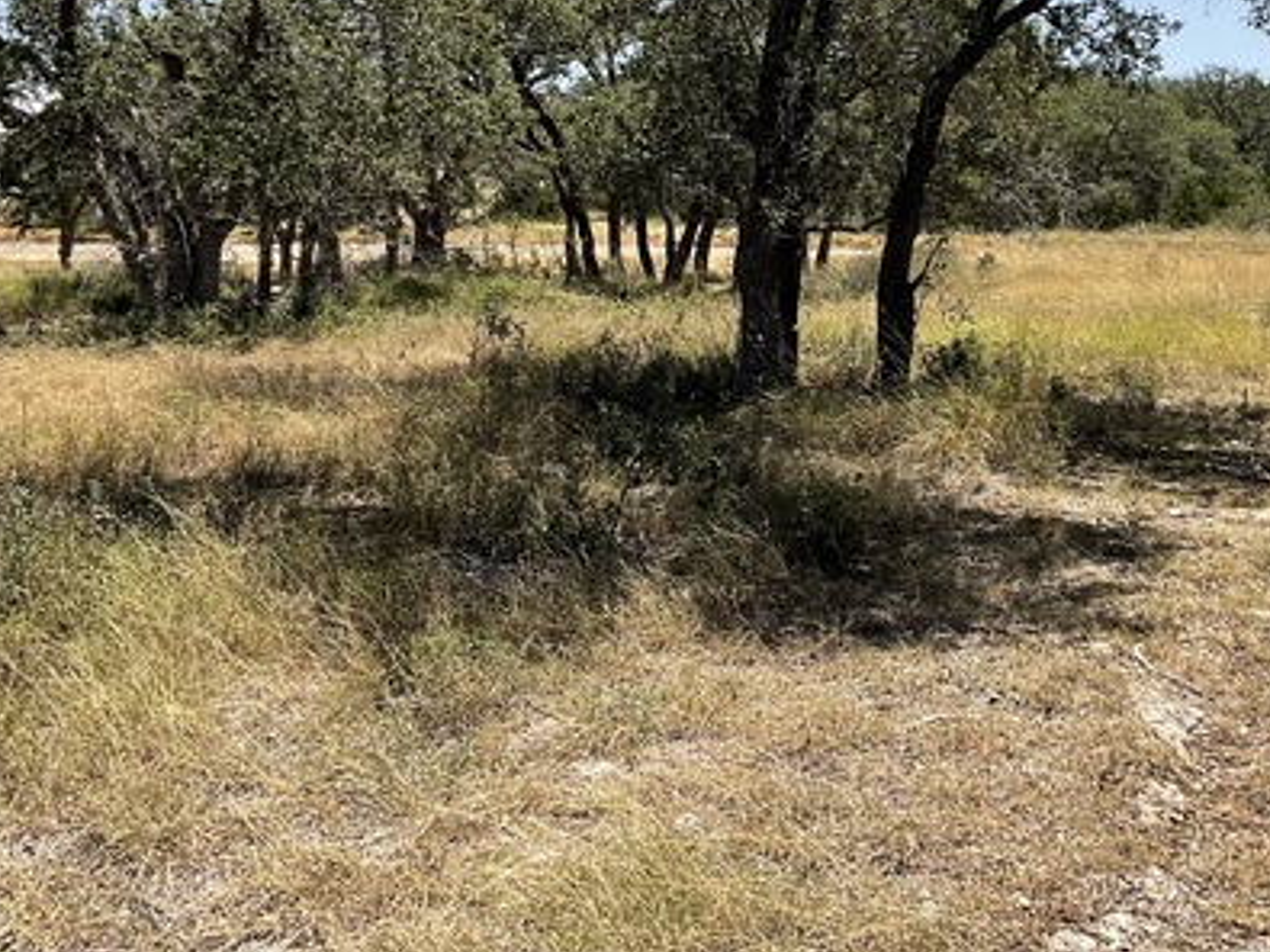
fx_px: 1724
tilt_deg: -0.2
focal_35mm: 47
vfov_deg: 30.2
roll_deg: -2.2
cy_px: 209
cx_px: 720
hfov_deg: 40.4
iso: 16
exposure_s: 1/1279
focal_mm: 3
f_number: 1.8
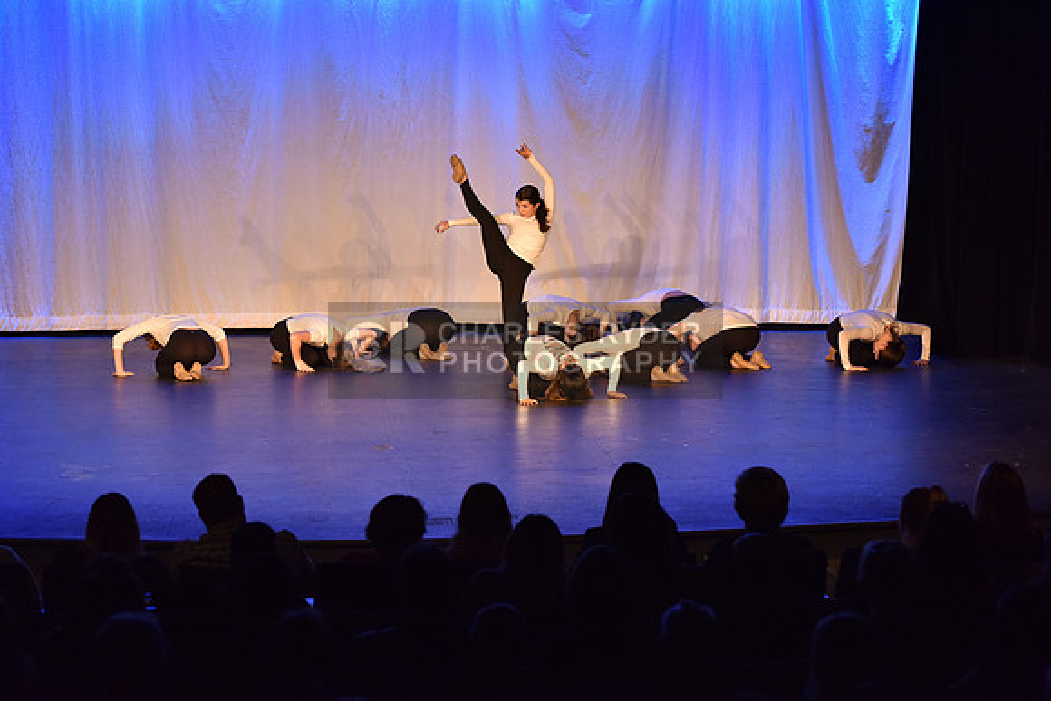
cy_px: 350
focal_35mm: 100
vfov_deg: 13.7
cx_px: 526
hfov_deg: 20.4
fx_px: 2920
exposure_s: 1/250
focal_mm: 100
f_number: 4.5
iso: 2000
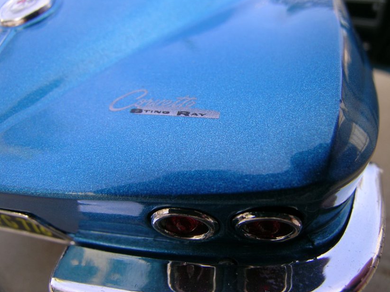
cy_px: 146
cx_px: 201
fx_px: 327
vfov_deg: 48.2
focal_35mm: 29
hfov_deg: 61.6
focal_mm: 5.8
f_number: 5.6
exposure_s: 1/75.9
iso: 50
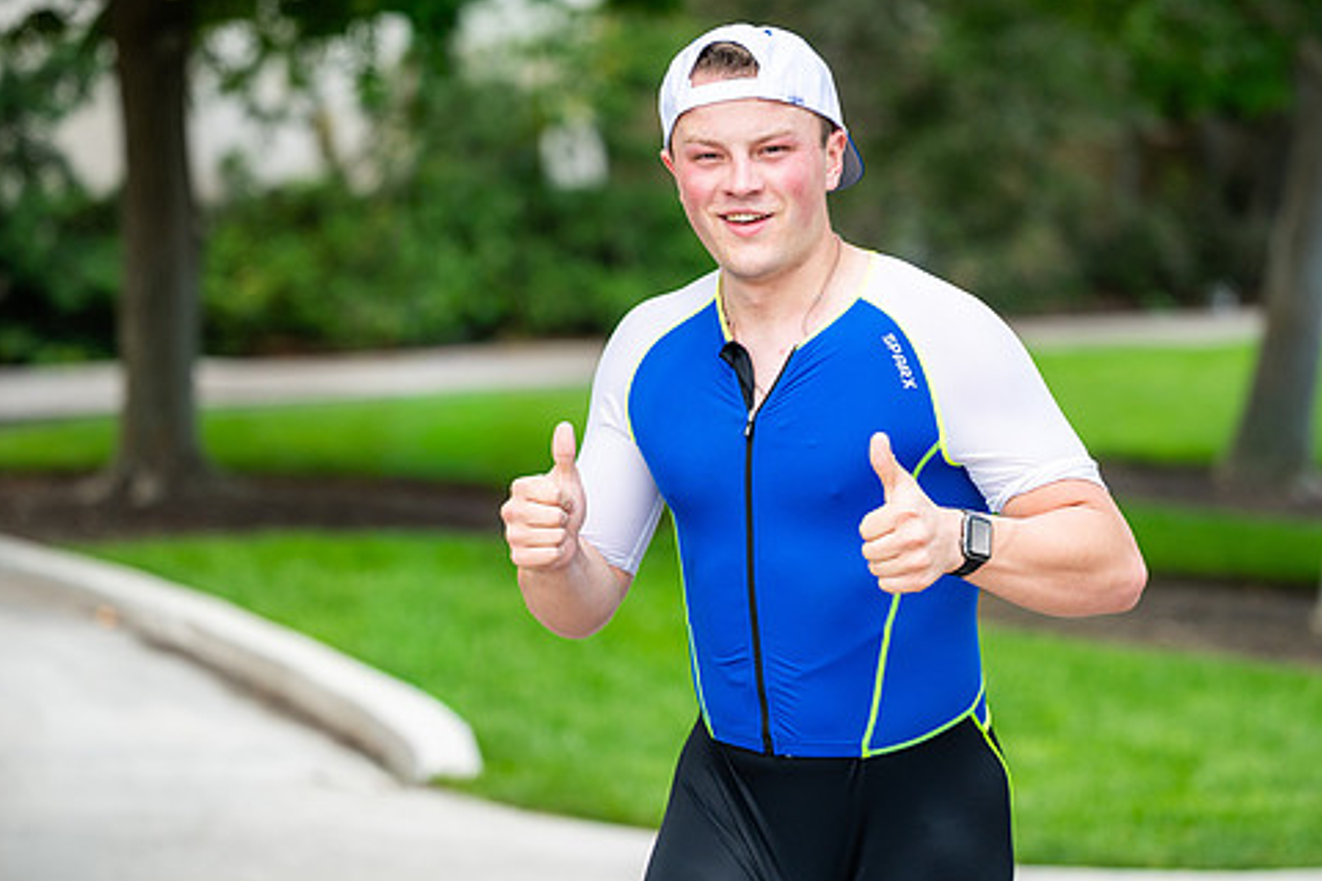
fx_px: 4663
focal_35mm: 127
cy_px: 387
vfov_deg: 10.8
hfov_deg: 16.1
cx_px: 763
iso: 200
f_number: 2.8
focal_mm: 105
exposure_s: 1/1250
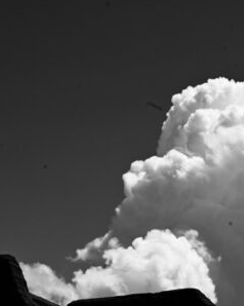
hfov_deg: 6.8
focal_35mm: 226
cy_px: 133
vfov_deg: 8.6
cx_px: 302
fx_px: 2042
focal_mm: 70
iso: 160
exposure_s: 1/160
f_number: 22
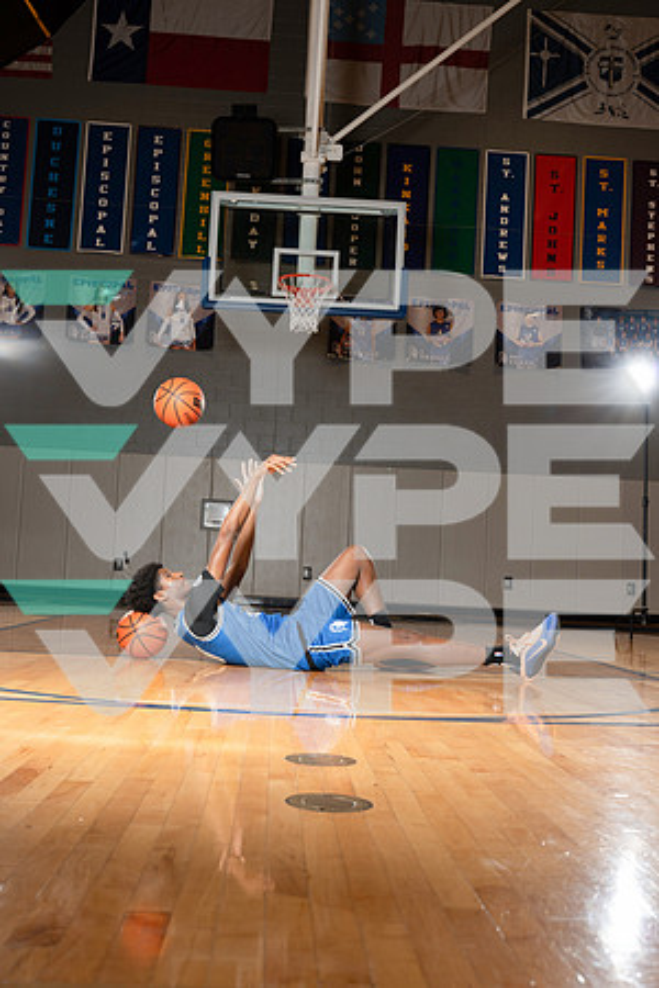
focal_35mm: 37
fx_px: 1016
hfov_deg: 35.9
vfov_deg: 51.9
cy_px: 494
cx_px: 330
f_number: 5.6
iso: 400
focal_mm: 37
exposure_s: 1/250
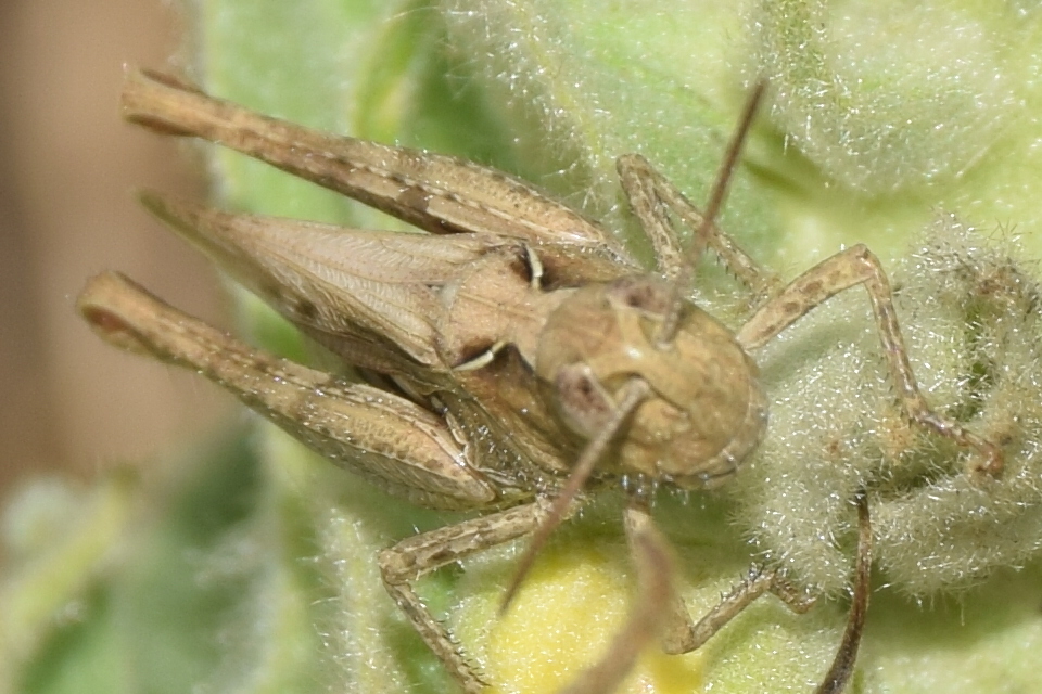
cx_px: 521
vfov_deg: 6.5
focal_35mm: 210
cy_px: 347
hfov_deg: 9.8
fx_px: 6078
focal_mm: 140
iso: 100
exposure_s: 1/160
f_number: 13
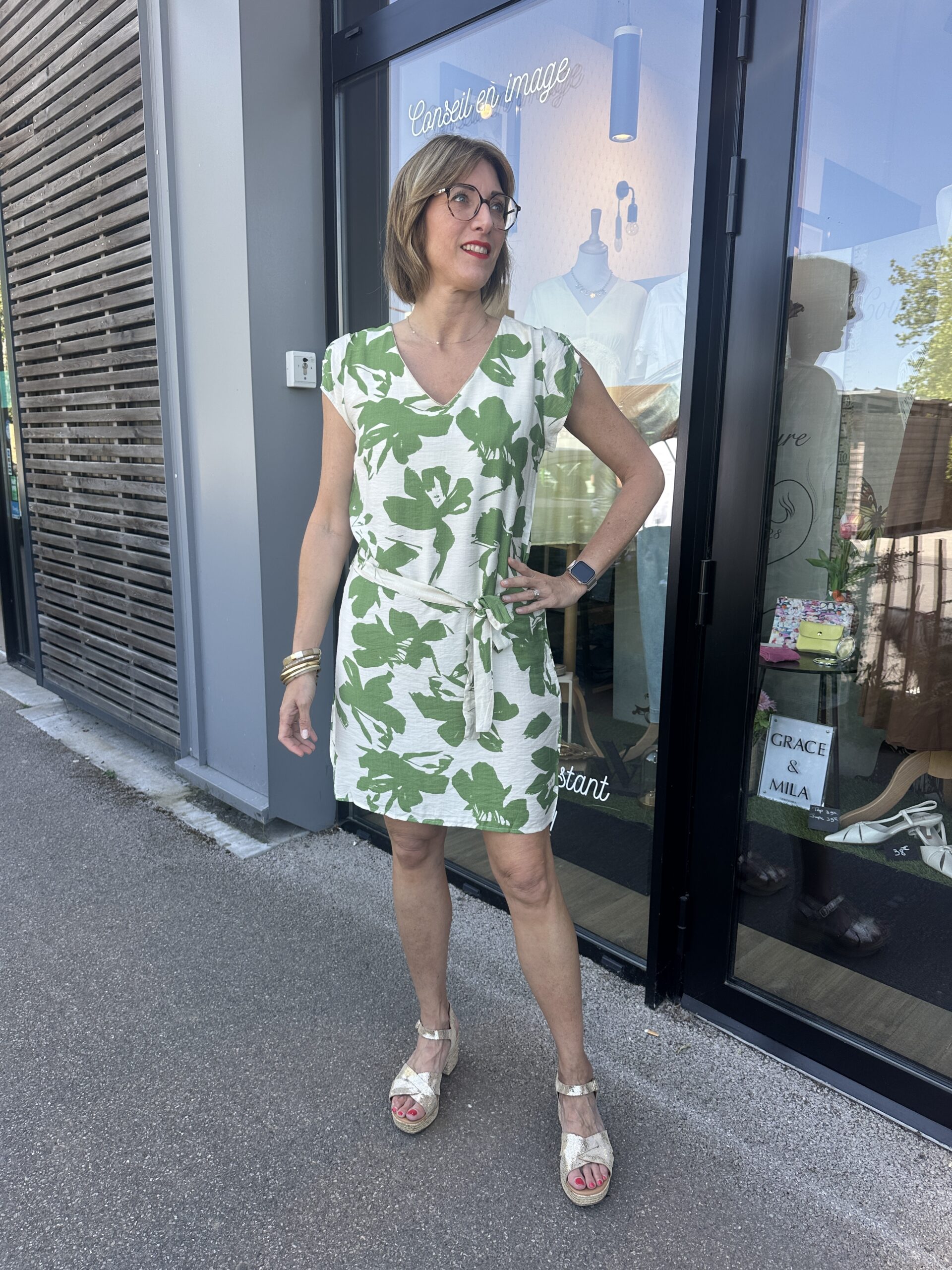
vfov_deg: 71.6
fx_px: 880
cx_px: 476
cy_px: 635
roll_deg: +0.5
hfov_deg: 56.8
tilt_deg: -11.3
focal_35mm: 24
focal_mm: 6.86
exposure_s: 1/464
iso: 80
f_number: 1.78
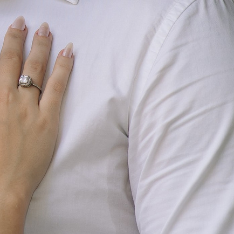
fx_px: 3258
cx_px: -141
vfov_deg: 4.1
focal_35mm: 426
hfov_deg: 4.1
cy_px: 28
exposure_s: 1/250
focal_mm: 85
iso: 64
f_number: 2.8
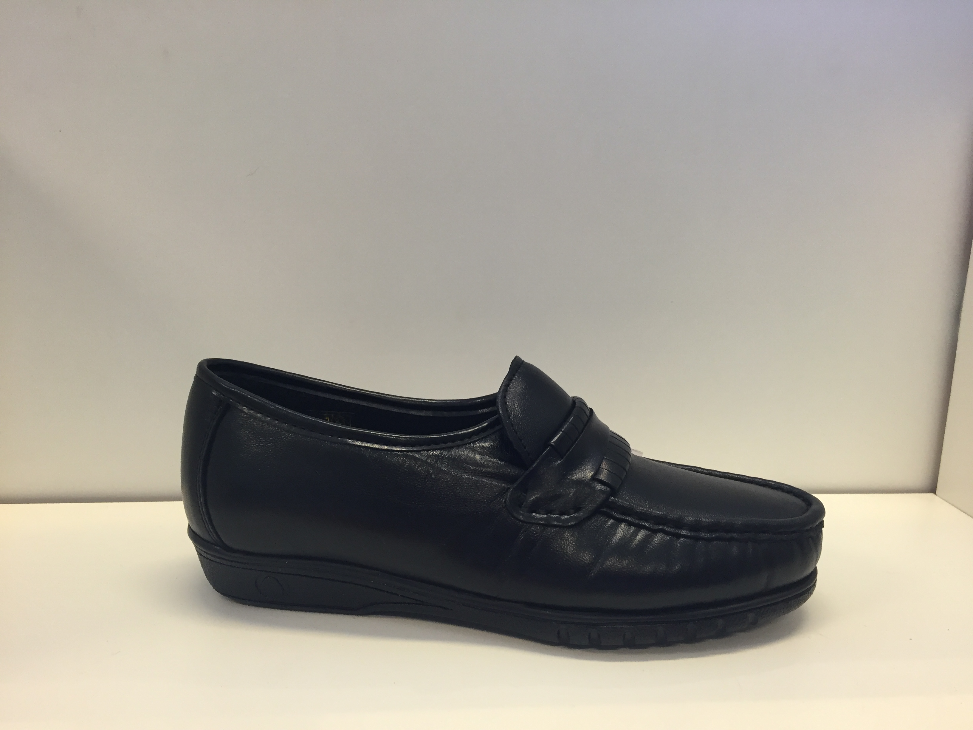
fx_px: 815
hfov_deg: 61.7
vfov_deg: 48.2
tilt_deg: -13.1
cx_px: 486
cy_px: 365
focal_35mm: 29
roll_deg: -2.0
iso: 50
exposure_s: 1/33
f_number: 2.2
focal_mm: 4.15
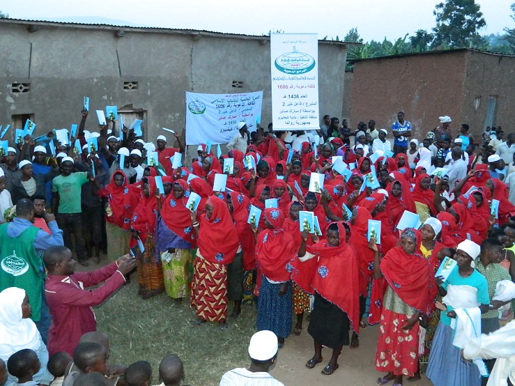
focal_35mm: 41
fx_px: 610
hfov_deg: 45.8
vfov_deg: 35.1
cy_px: 193
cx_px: 258
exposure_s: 1/30
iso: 800
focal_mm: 7.3
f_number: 3.5
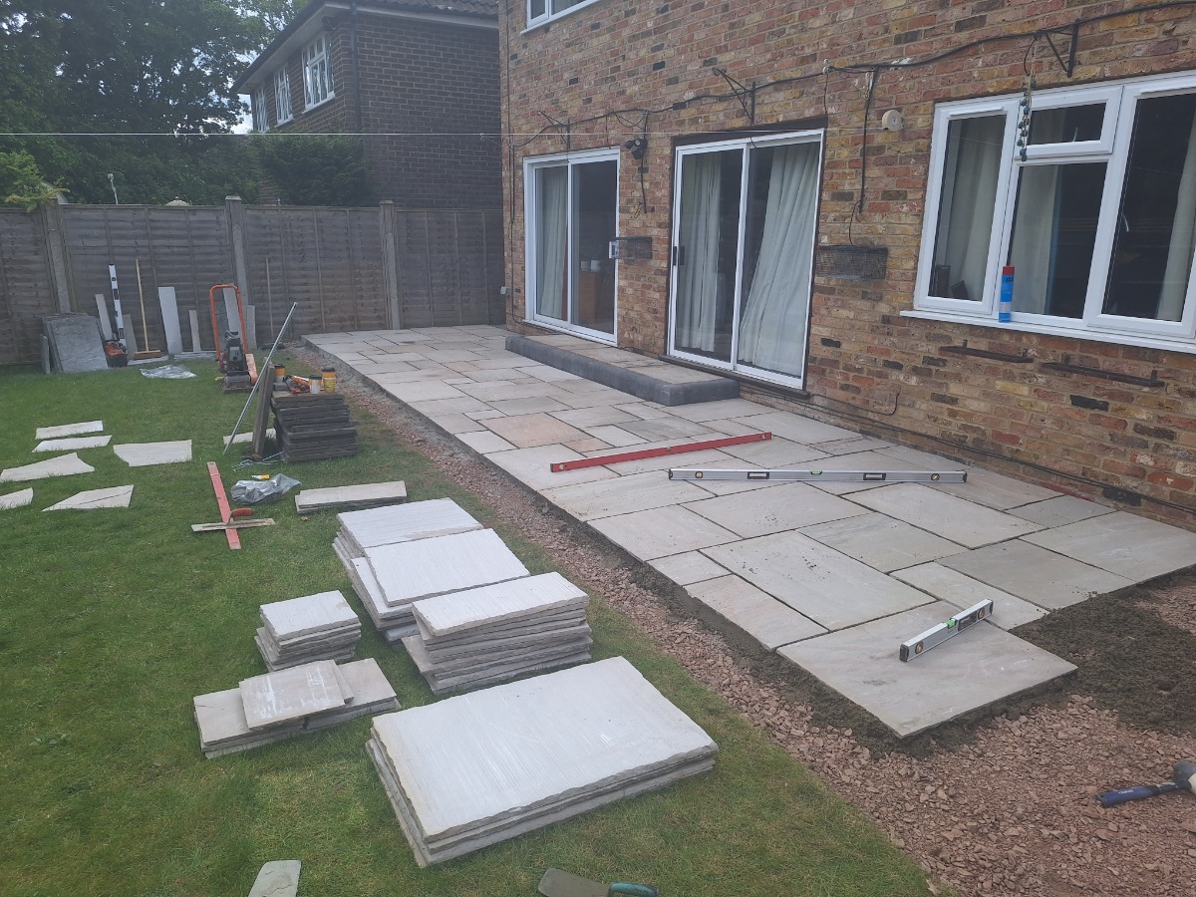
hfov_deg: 73.9
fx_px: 795
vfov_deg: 58.9
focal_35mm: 23
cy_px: 448
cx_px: 598
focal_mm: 5.54
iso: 25
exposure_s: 1/1006
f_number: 1.8
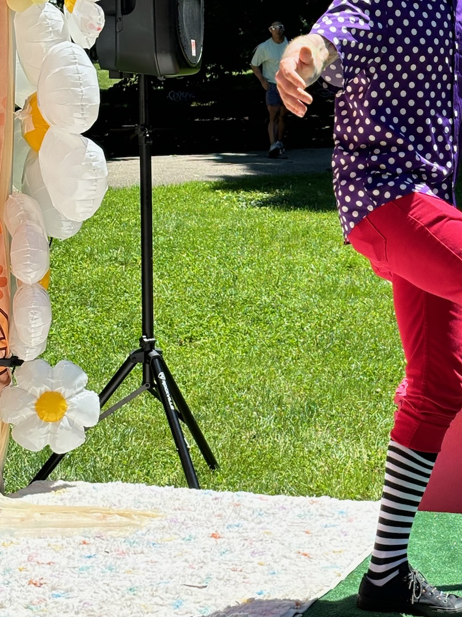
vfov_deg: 20.0
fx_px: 1744
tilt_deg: -6.6
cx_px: 383
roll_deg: -0.4
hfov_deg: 15.0
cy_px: 277
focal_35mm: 98
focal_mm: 5.96
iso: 32
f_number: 1.6
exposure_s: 1/1233
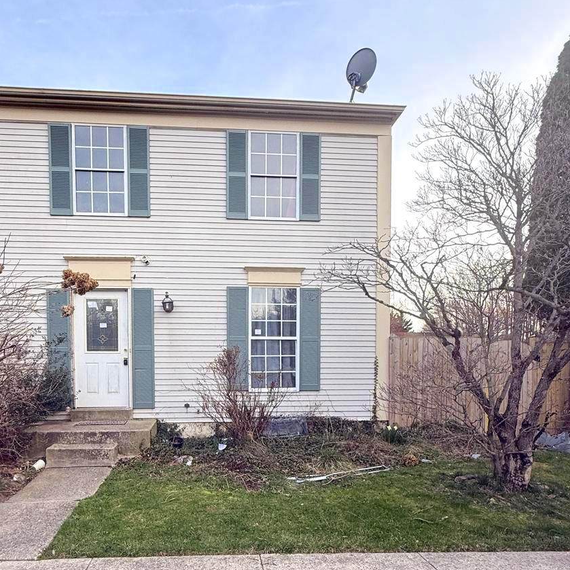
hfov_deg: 82.9
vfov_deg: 84.0
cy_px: 291
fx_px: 317
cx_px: 228
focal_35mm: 17
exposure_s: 1/201
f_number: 2.2
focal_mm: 2.22
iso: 50
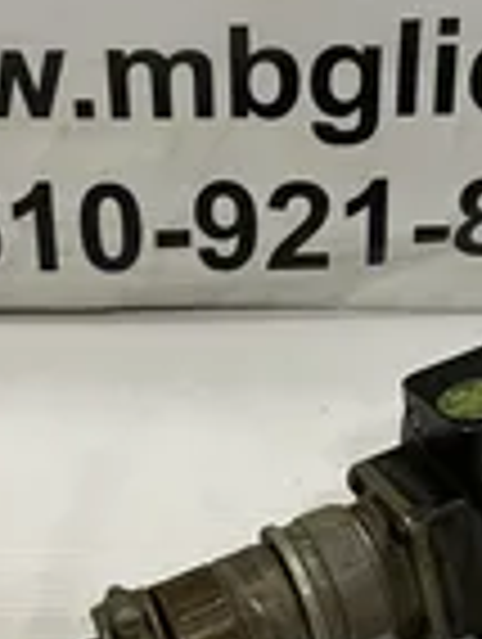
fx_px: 1351
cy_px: 418
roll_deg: -1.5
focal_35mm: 73
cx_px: 275
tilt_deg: -35.6
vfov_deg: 26.5
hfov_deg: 20.2
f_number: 1.6
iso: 125
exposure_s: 1/60
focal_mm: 4.2
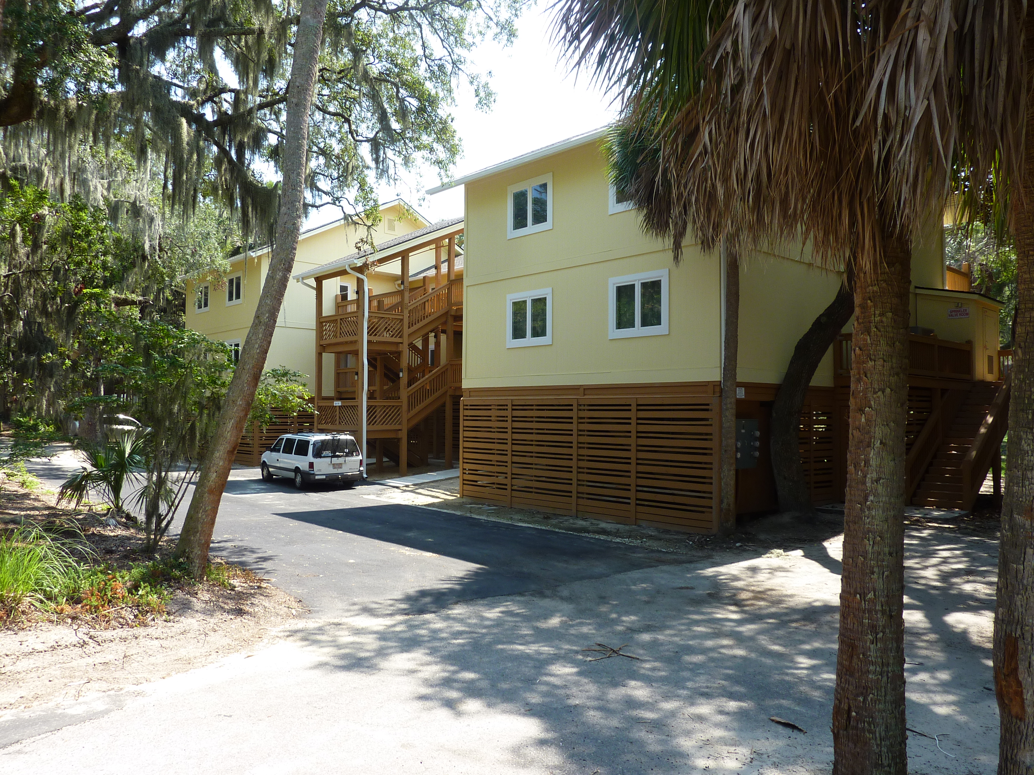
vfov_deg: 54.9
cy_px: 388
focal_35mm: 25
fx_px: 747
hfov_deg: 69.4
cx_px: 517
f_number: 4
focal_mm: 4.1
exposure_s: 1/160
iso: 80
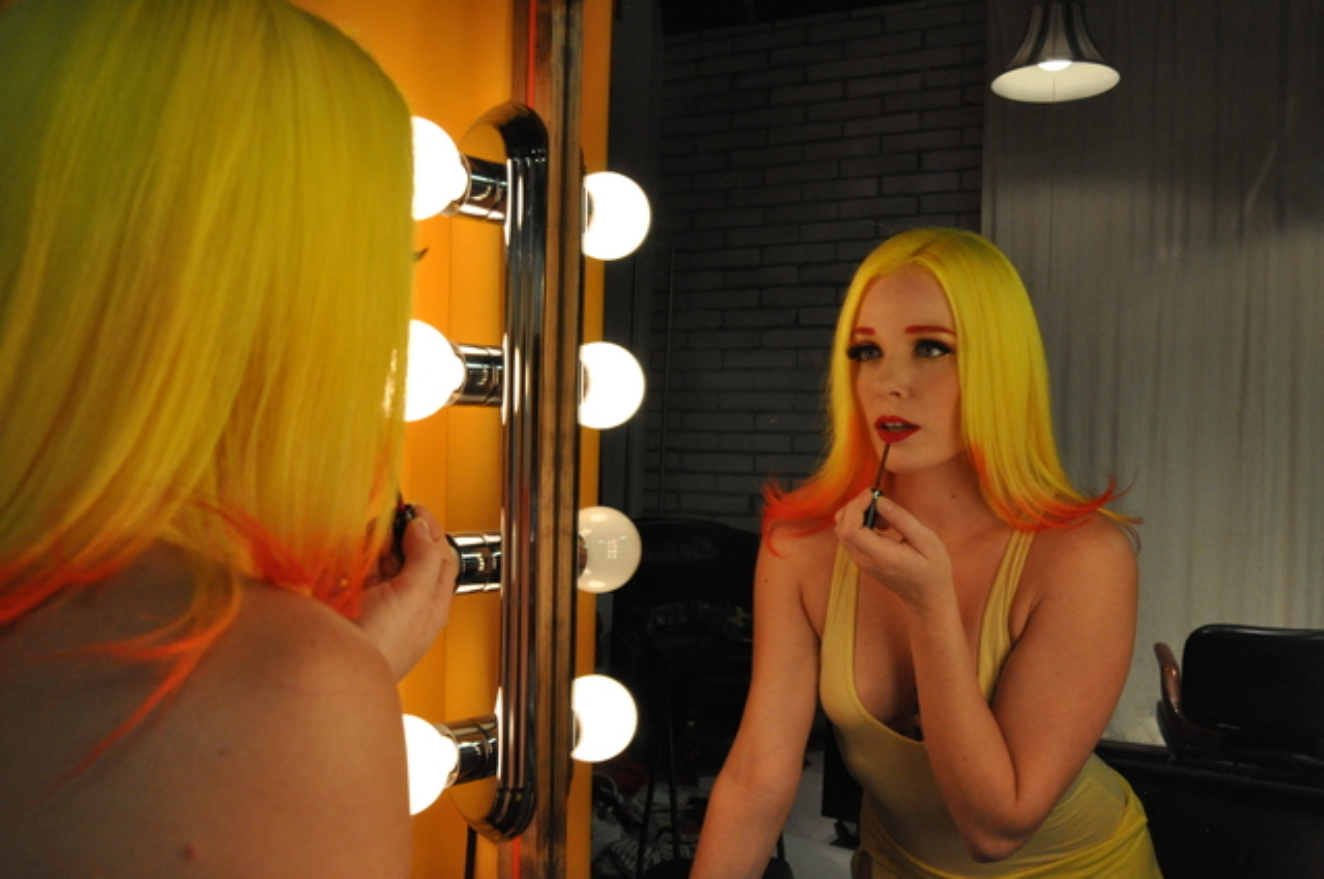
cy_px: 440
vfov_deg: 41.6
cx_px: 662
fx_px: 1157
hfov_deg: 59.6
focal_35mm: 32
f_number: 8
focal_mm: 21
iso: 1600
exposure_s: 1/250
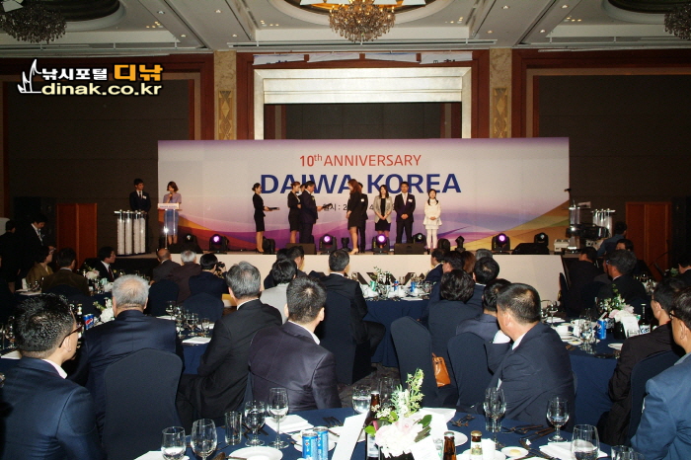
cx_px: 346
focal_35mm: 33
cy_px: 230
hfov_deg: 57.2
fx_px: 633
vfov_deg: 39.9
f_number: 6.7
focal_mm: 22
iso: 800
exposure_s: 1/90
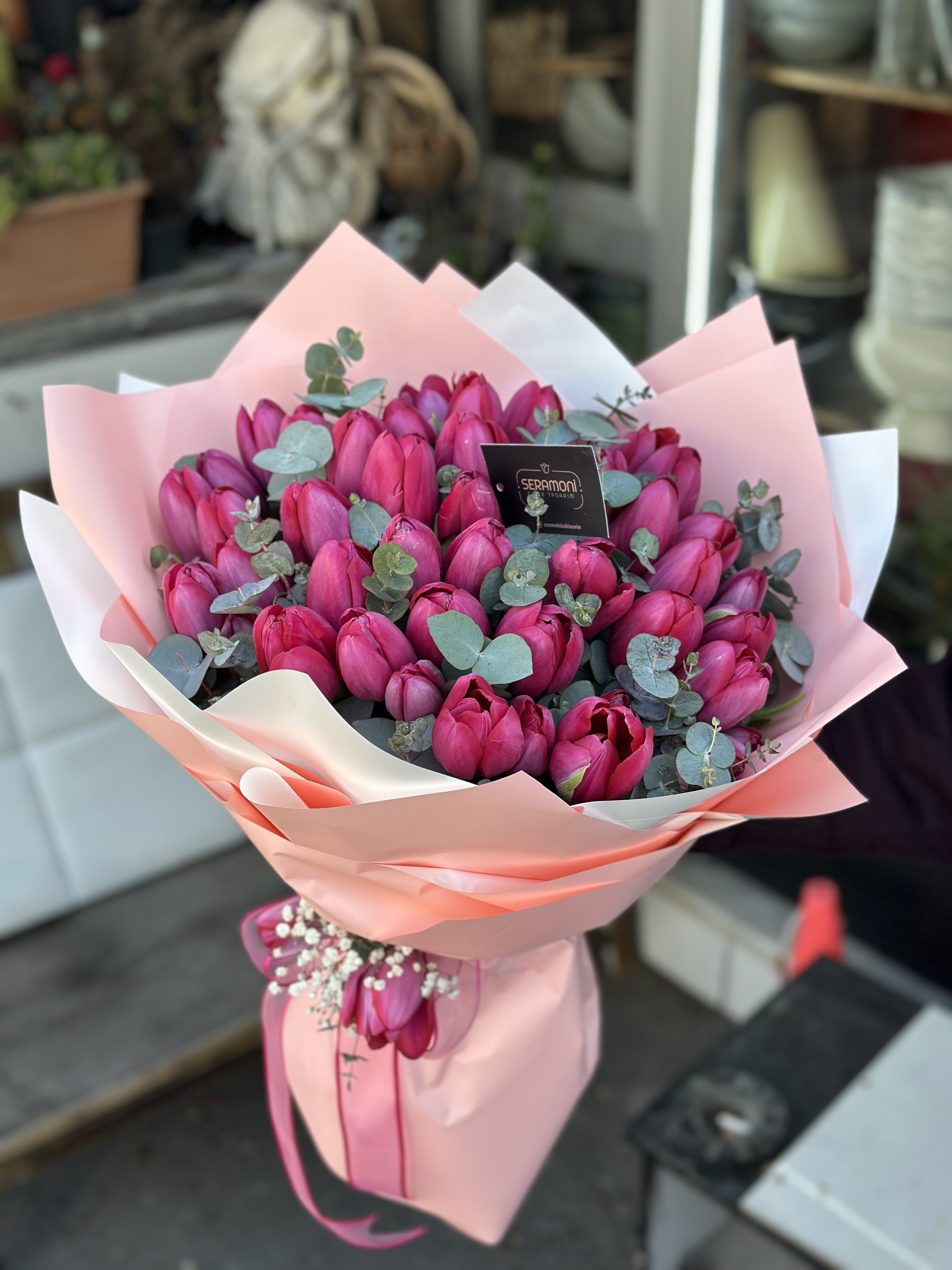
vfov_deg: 39.7
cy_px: 635
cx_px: 476
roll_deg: +0.1
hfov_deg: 30.3
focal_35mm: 48
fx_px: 1760
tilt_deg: -25.9
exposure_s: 1/980
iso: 80
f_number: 1.78
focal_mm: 6.86
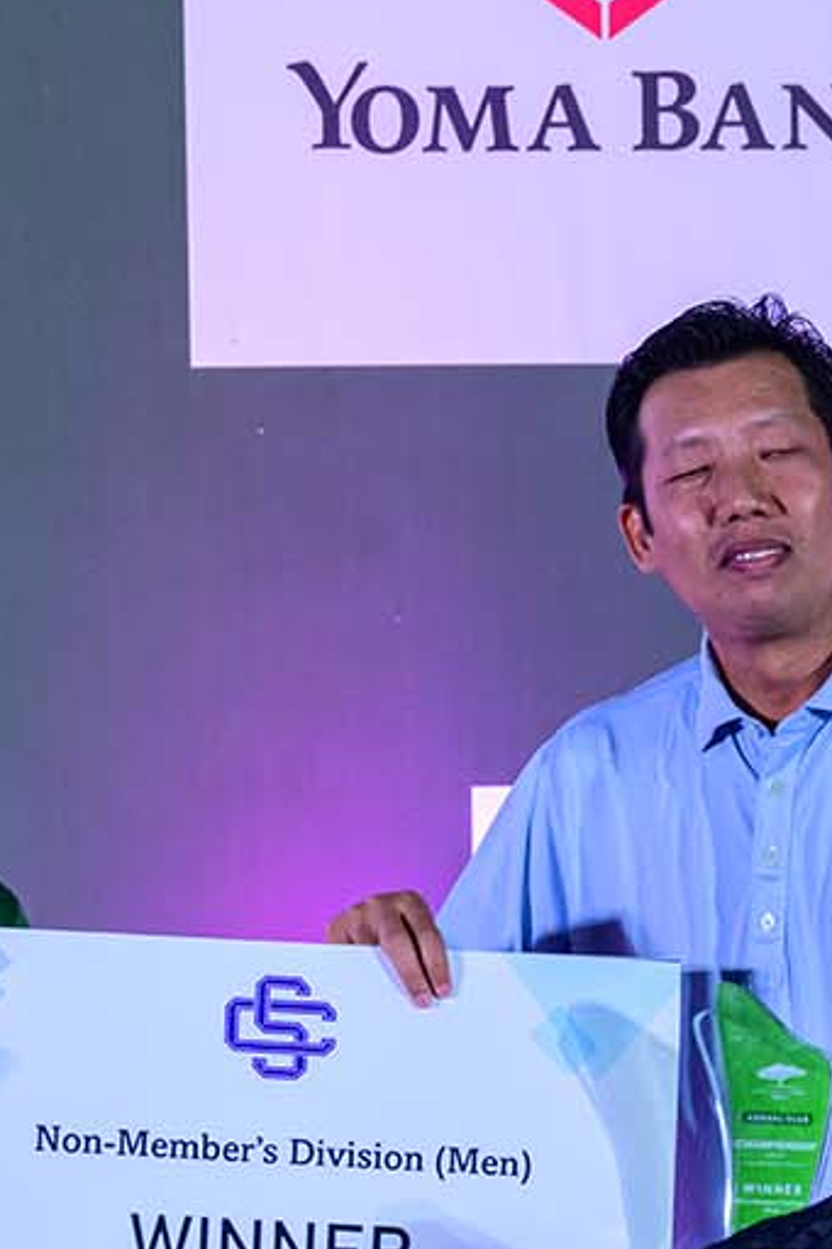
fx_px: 5272
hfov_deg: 9.0
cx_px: 342
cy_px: 1295
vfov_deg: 13.3
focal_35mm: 152
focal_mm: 54
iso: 4000
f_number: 4.5
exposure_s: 1/250
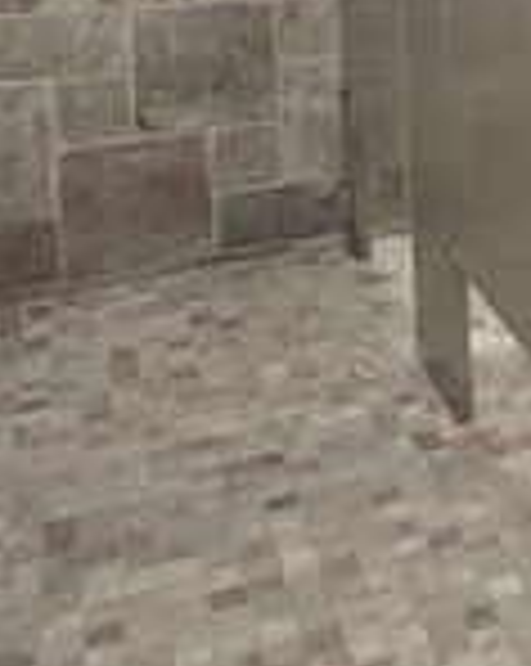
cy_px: -54
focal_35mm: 55
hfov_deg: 22.1
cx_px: 824
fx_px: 1083
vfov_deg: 30.8
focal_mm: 2.2
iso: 200
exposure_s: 1/60
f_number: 2.2
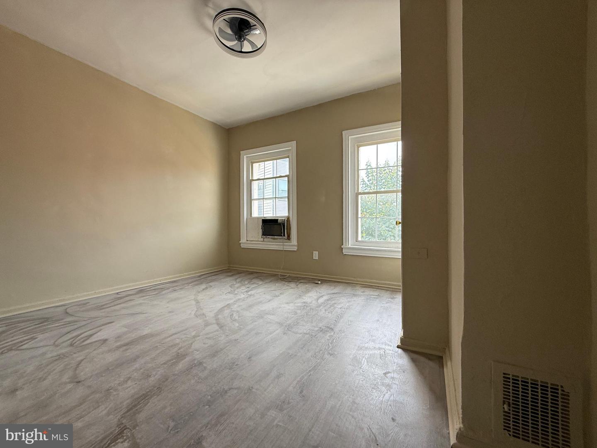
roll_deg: -0.3
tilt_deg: +1.0
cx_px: 298
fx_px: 241
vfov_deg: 85.7
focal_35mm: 14
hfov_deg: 102.1
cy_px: 224
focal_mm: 2.22
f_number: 2.2
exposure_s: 1/99
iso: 80
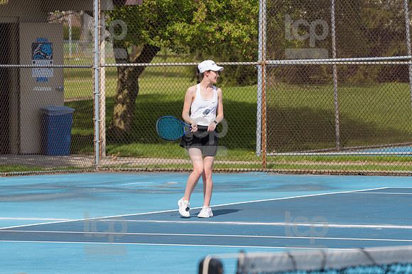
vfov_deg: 4.8
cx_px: 206
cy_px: 137
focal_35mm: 285
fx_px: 3260
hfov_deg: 7.2
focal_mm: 190
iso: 320
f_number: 5.6
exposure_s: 1/1600
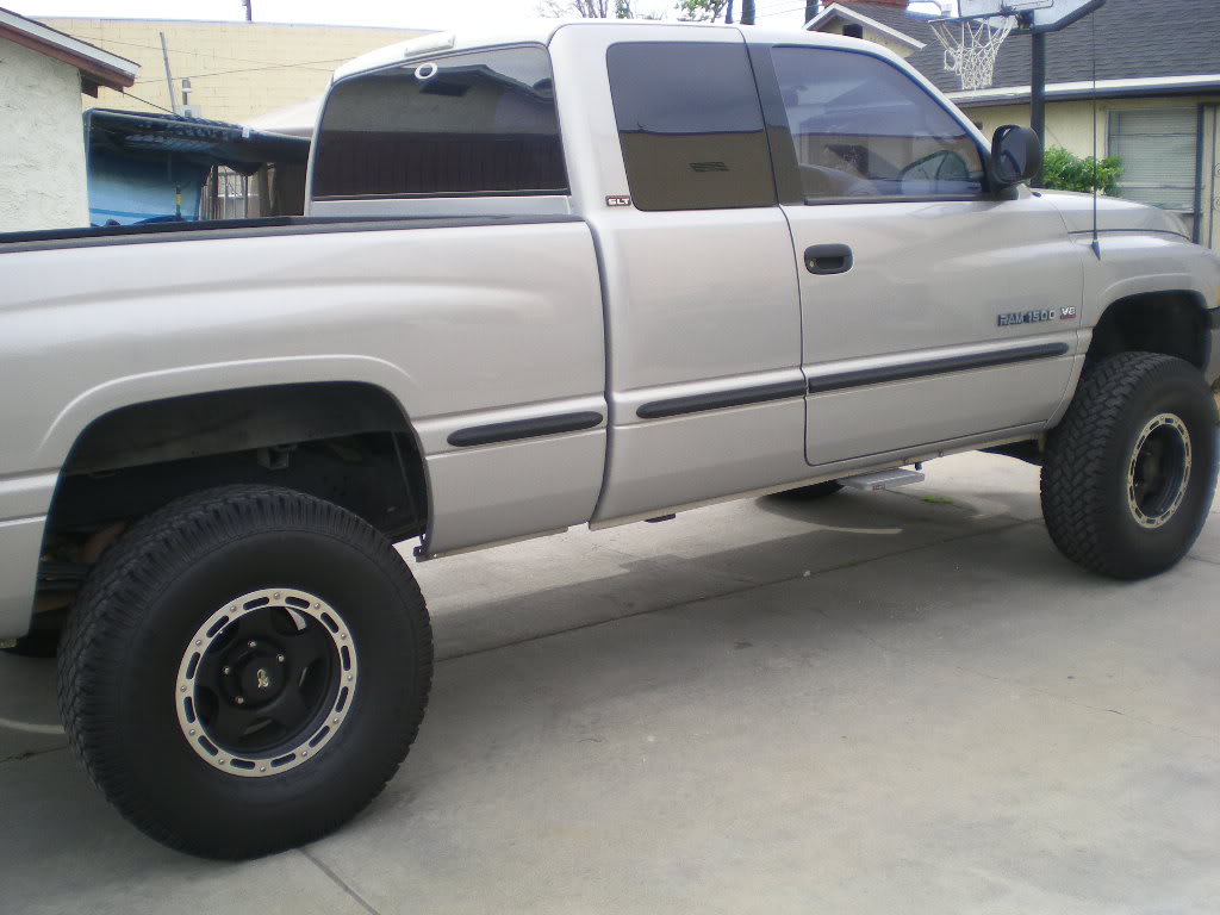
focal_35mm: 38
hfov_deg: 49.0
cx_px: 610
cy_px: 458
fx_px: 1339
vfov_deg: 37.7
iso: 50
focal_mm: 6.3
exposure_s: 1/260
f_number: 3.1
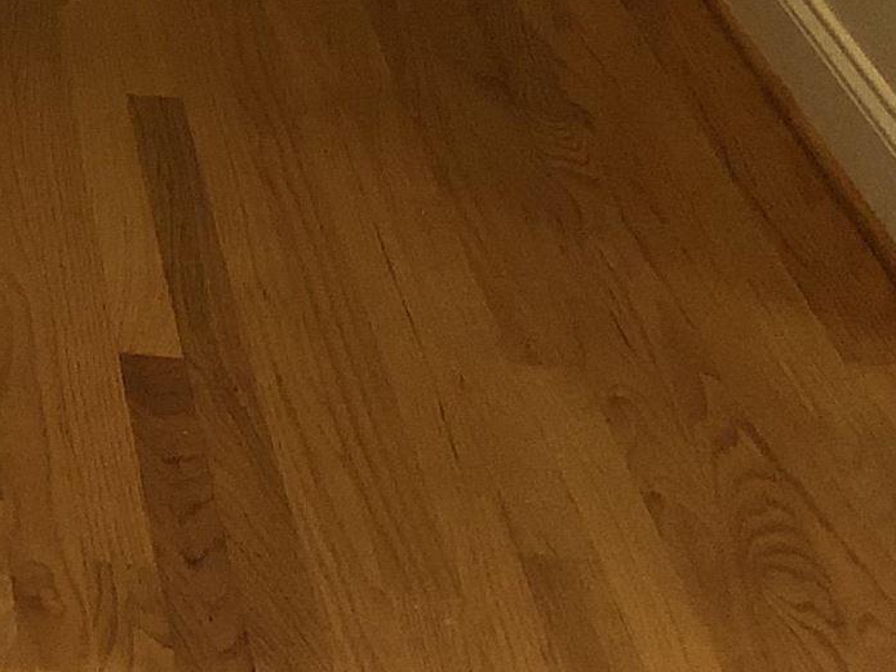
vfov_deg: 10.7
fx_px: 3209
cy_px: -752
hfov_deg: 13.8
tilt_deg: -9.2
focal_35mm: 124
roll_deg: +0.2
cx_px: -817
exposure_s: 1/15
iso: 80
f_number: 1.8
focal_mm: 3.99
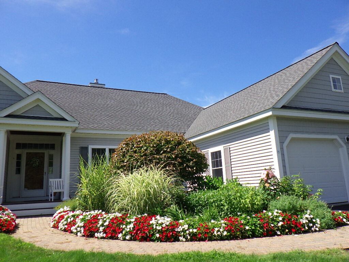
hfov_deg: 63.4
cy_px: 131
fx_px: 282
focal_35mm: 28
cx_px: 174
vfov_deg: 49.7
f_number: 4.2
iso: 125
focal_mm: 5
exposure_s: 1/640
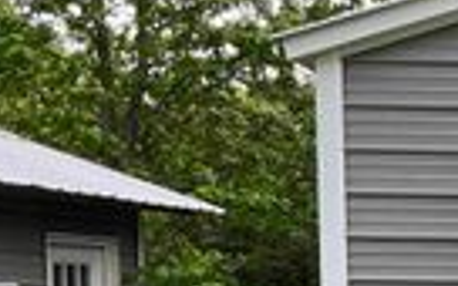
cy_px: 419
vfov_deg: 11.2
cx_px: 711
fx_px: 1410
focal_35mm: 113
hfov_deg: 16.6
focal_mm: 3
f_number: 1.8
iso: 16
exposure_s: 1/269
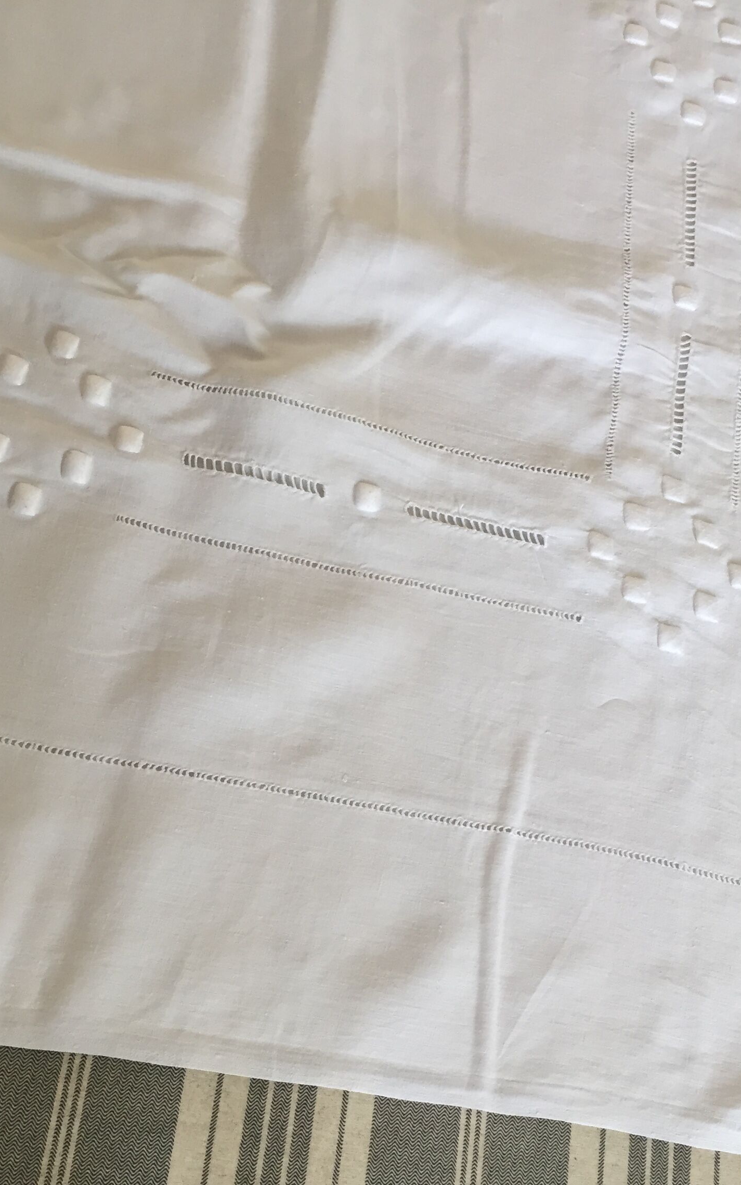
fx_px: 1422
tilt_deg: -66.9
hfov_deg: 29.2
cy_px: 632
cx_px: 397
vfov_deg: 45.2
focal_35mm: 44
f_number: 2.2
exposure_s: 1/33
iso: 32
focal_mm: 4.15
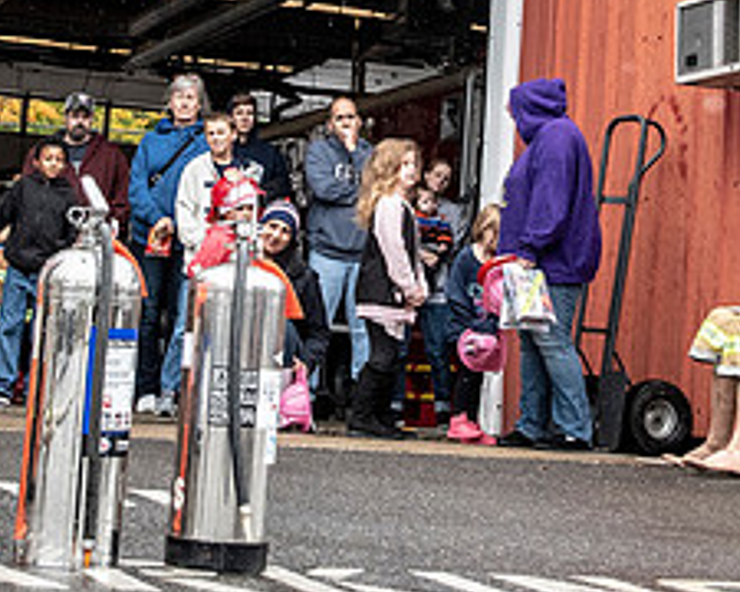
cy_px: 9
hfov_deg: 18.1
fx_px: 2322
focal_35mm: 106
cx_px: 407
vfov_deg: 14.3
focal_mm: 22
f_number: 4
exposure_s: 1/3200
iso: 1600
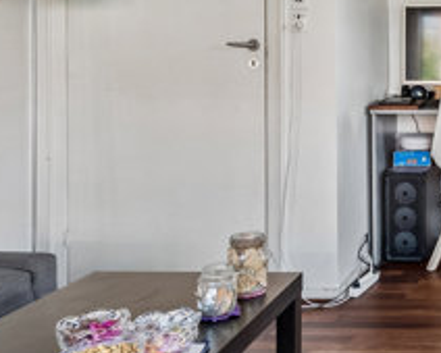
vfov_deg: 28.1
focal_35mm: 53
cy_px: 72
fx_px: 692
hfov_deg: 29.5
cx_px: 551
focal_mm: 10
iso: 200
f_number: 8
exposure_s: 1/20
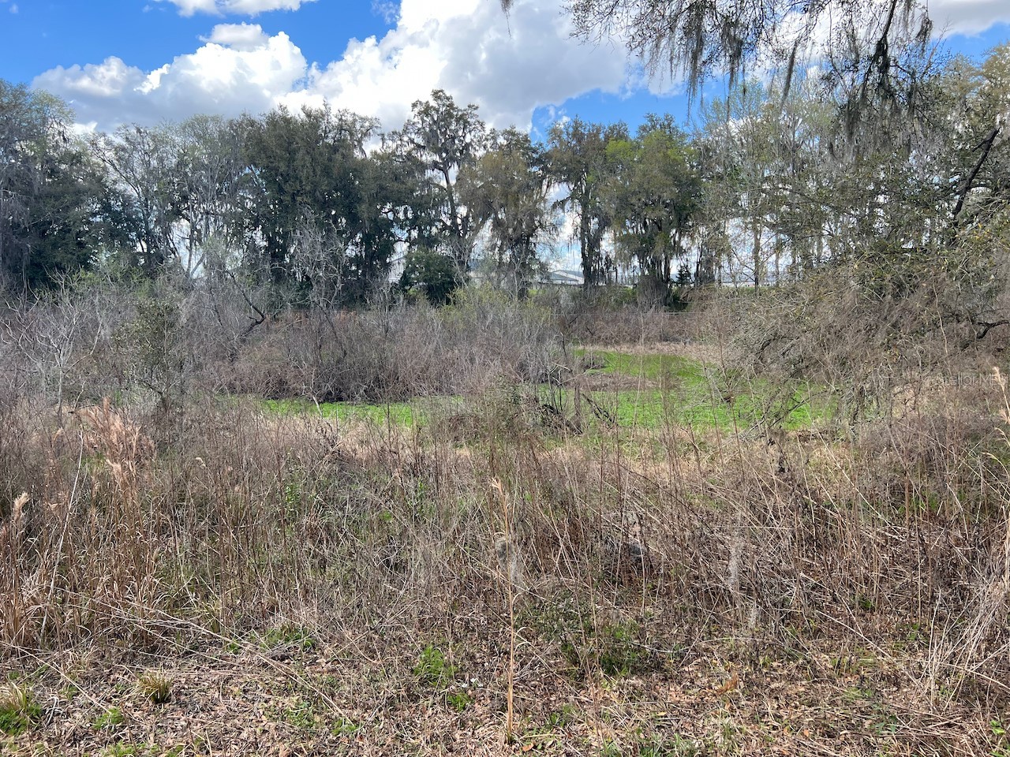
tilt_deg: -7.3
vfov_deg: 53.1
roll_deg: +0.1
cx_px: 505
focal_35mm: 26
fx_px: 759
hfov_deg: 67.3
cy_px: 378
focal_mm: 5.7
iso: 50
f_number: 1.5
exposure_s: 1/797
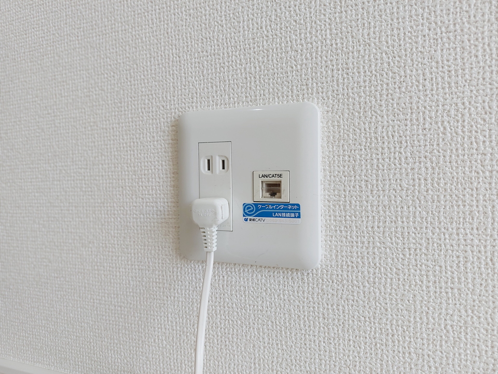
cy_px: 187
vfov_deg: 56.8
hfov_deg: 71.6
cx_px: 249
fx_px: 345
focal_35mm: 24
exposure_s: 1/40
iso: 32
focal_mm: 5.23
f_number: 1.8
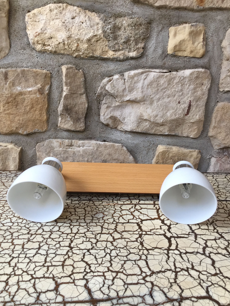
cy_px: 156
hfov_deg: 46.8
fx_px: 266
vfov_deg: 60.0
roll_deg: -1.1
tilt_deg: -15.8
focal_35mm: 30
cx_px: 117
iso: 50
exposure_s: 1/100
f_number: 2.2
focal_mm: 4.15
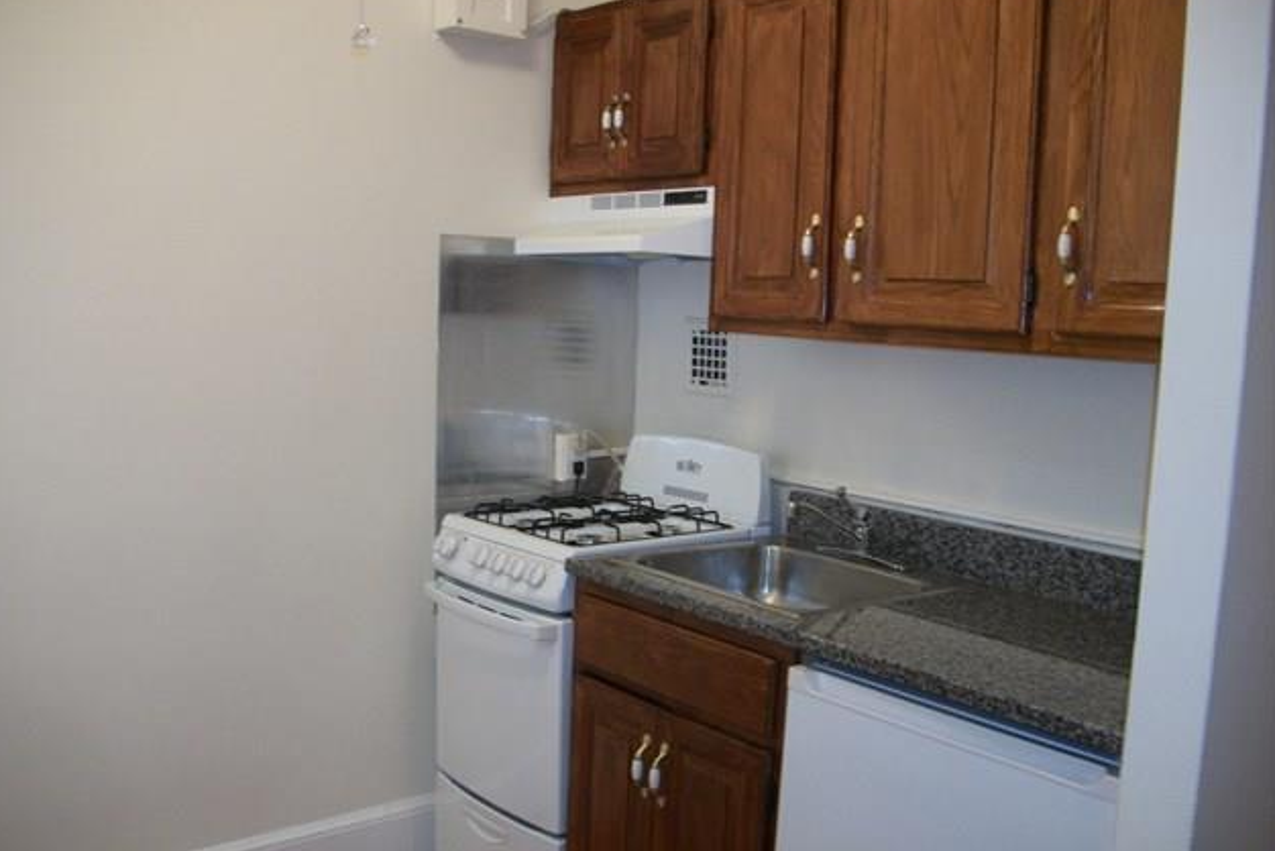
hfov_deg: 55.8
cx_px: 627
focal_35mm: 34
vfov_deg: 38.9
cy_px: 462
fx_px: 1205
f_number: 2.9
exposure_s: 1/30
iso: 160
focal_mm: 5.7
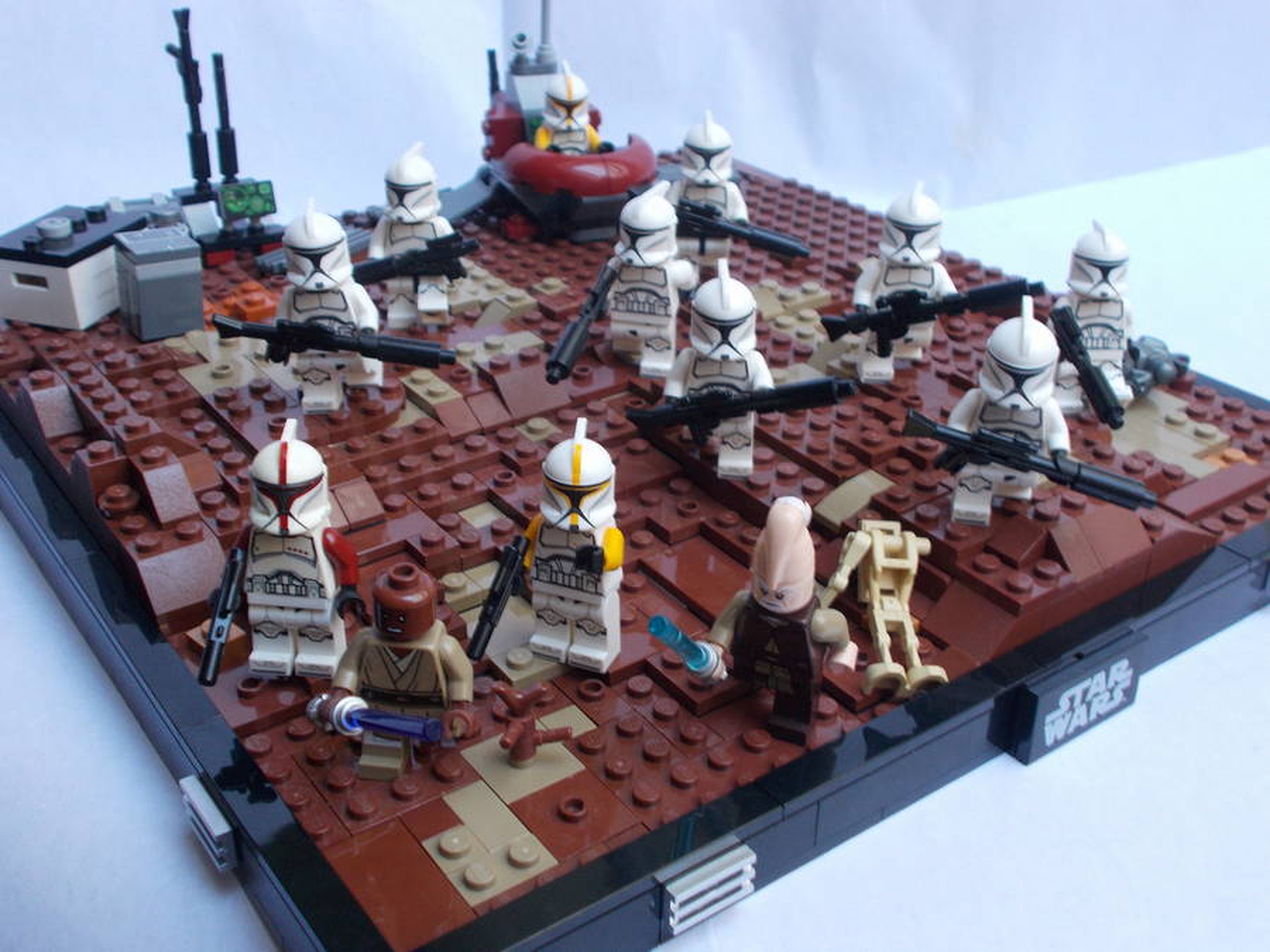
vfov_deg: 36.8
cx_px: 635
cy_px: 476
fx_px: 1431
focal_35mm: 39
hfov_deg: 47.9
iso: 125
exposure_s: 1/30
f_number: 3.9
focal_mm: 6.9
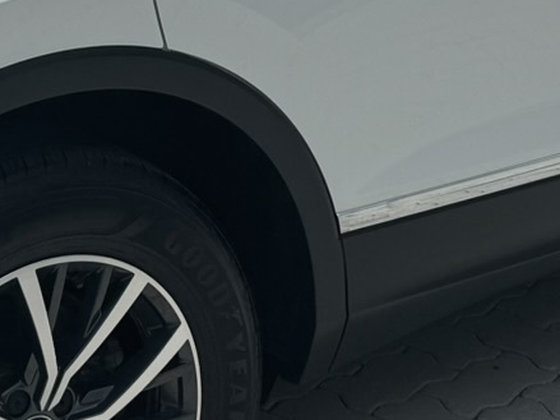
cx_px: 134
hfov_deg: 17.5
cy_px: -211
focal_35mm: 112
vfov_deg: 12.6
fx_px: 1811
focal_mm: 6.76
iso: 80
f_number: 1.78
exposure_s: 1/10417
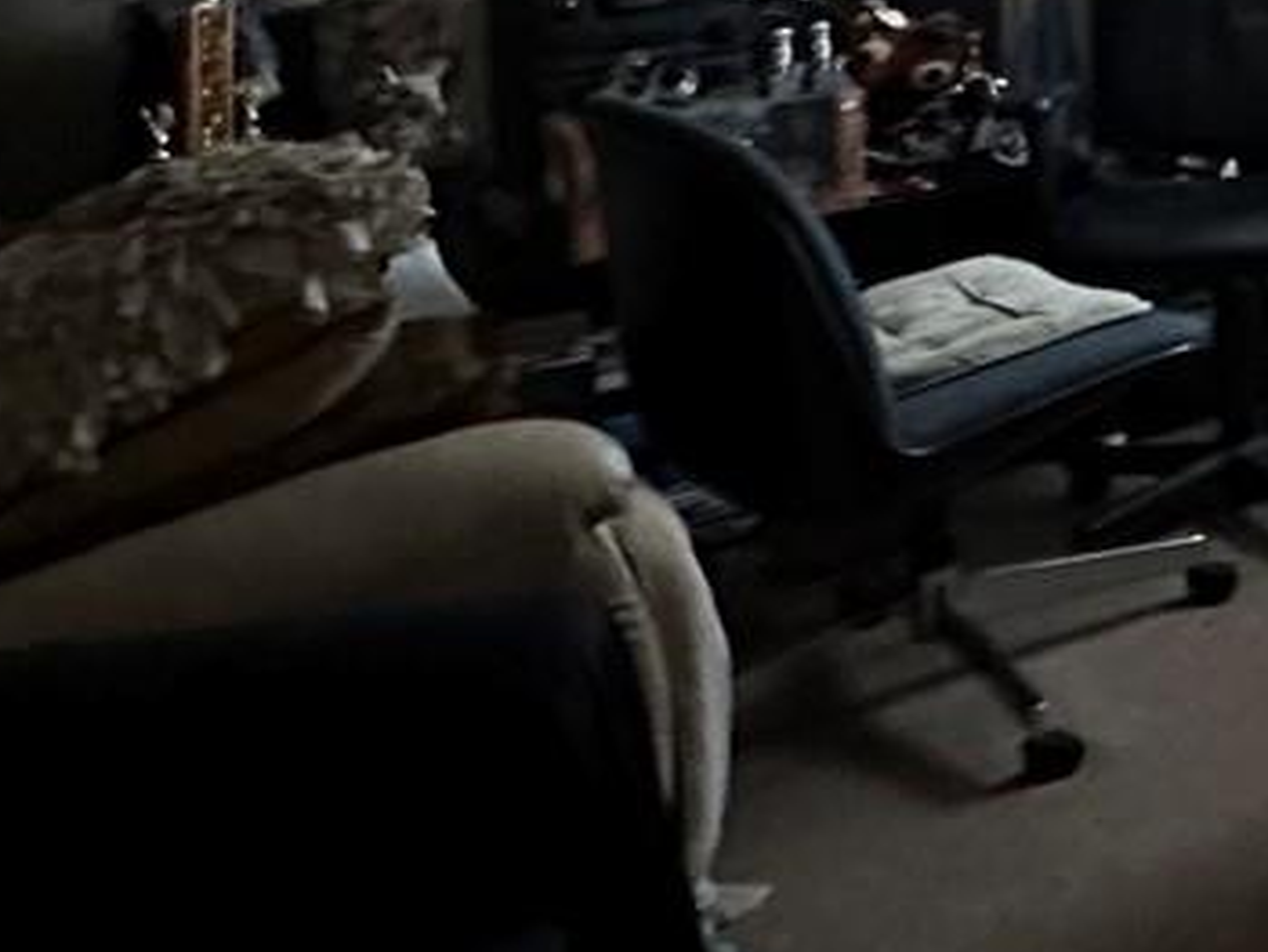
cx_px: 2261
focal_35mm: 64
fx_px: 2346
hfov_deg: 21.0
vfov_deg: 20.1
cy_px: -427
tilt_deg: -0.2
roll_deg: +1.0
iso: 1250
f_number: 2.2
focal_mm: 2.22
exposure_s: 1/41
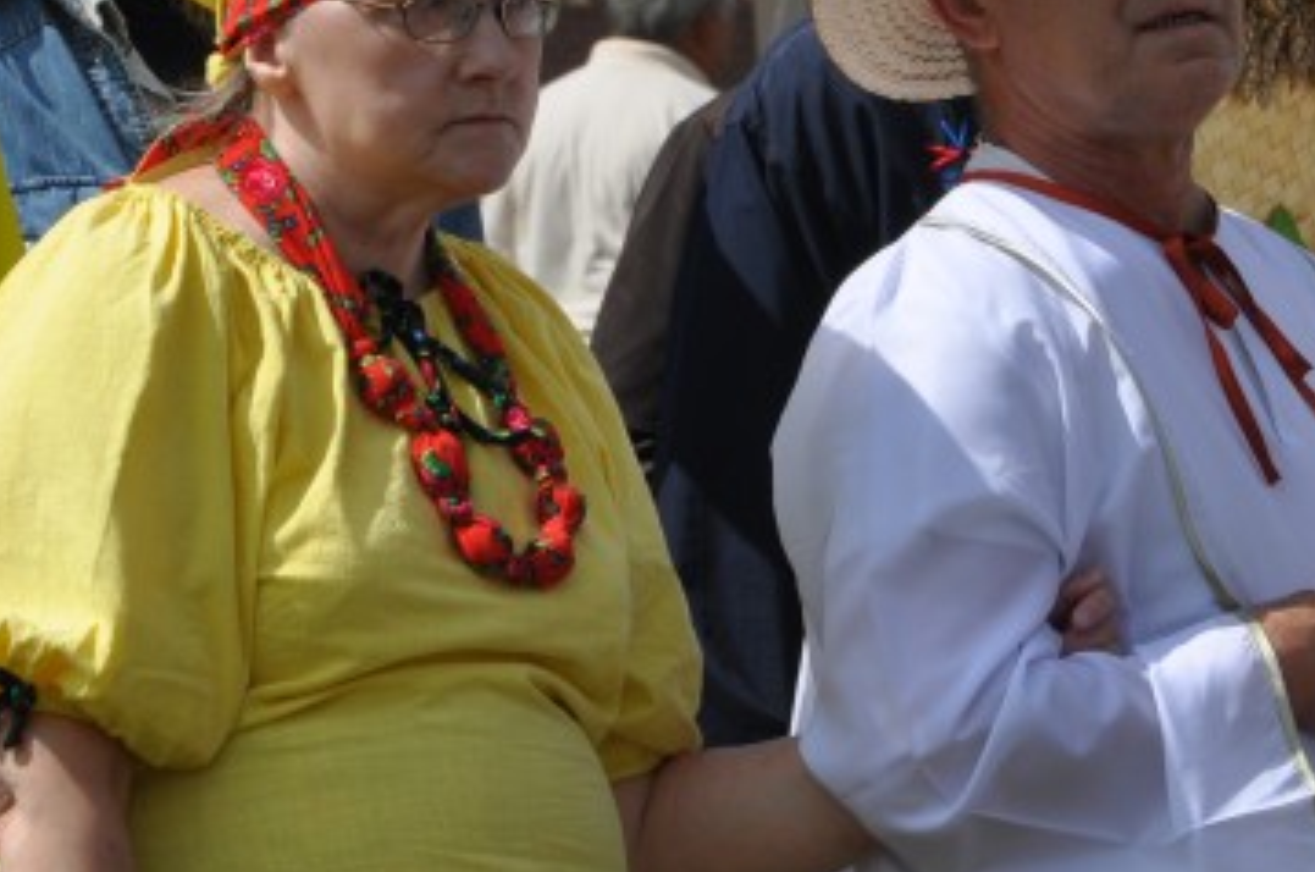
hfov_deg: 5.5
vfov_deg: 3.6
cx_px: 810
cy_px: 374
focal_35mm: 376
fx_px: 13710
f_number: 11
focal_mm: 90
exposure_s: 1/500
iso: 200
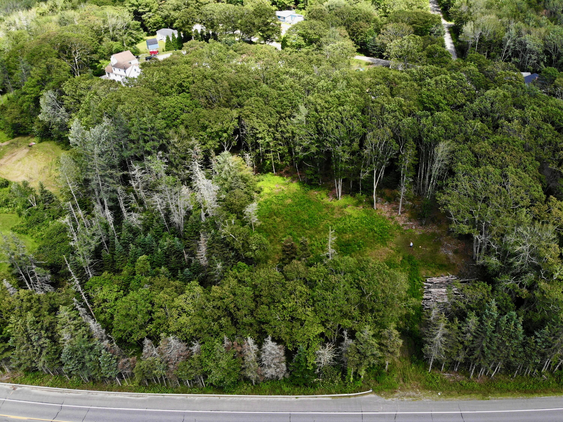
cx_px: 282
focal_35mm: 24
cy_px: 211
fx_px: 390
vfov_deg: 56.8
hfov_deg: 71.6
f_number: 2.8
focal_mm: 4.5
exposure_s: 1/496
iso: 100
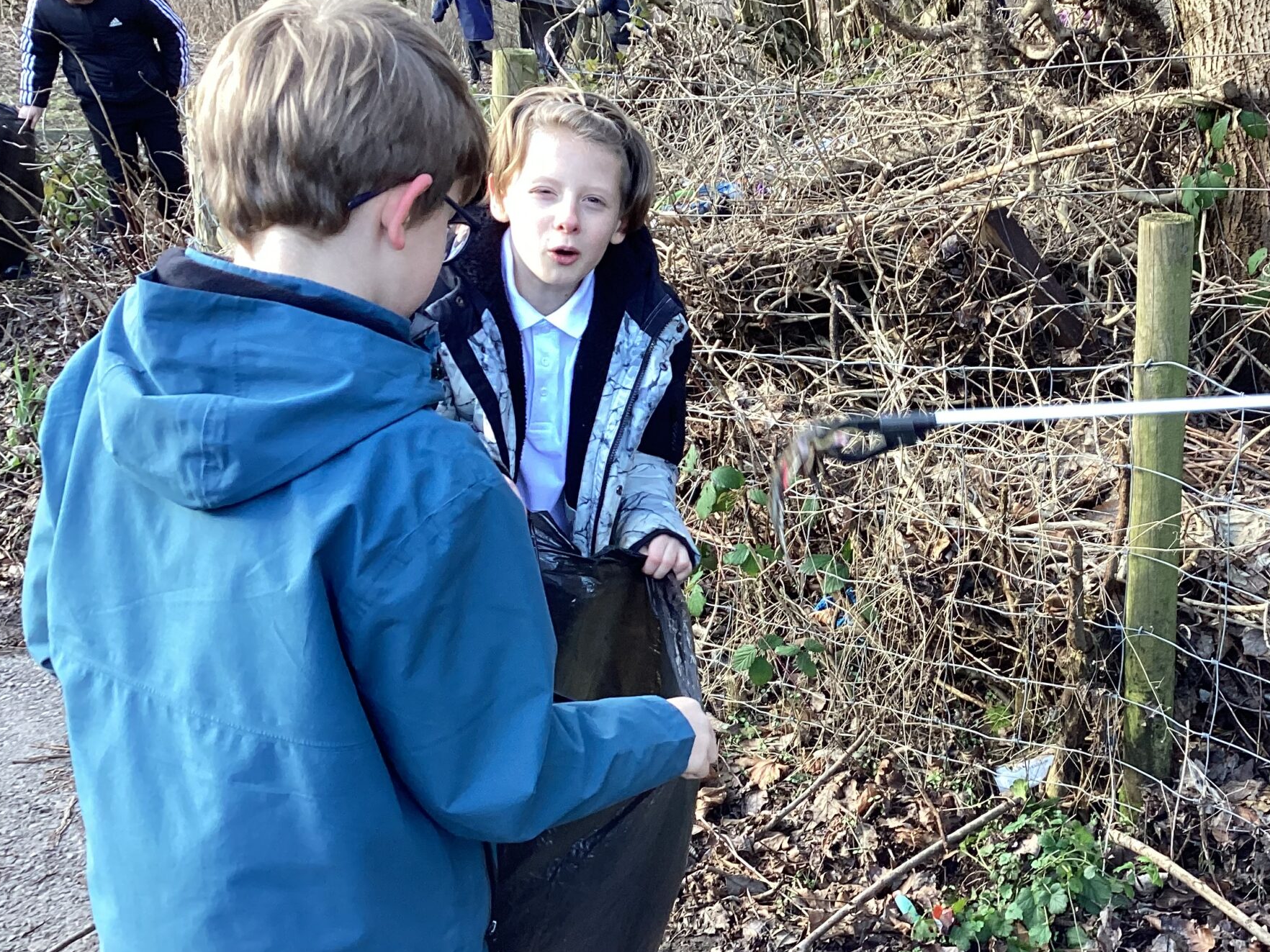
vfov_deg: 32.1
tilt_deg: -21.2
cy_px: 534
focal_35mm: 45
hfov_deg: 41.4
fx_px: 1651
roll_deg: +1.0
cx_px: 876
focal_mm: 3.3
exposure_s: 1/100
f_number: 2.4
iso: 80
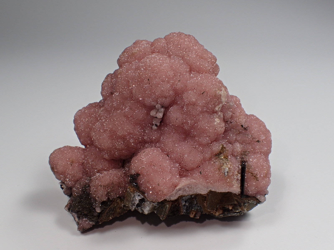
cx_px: 167
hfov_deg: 60.0
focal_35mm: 30
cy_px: 125
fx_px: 289
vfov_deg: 46.8
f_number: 3.2
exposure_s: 1/160
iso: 100
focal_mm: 5.5
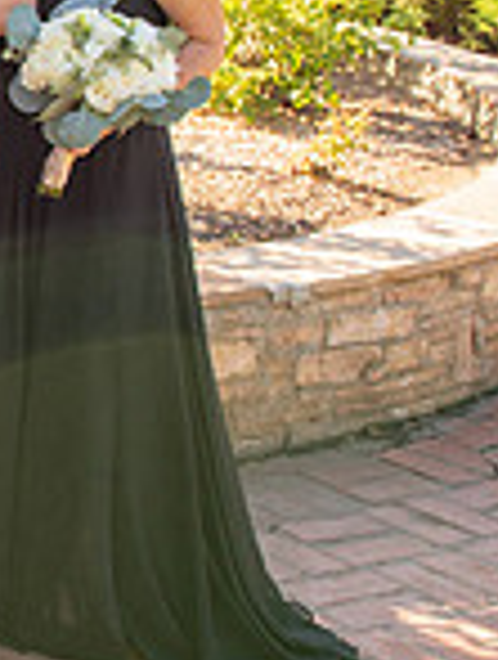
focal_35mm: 118
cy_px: 85
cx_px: -545
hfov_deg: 11.2
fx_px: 2254
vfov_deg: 16.5
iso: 200
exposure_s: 1/250
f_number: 5.6
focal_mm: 27
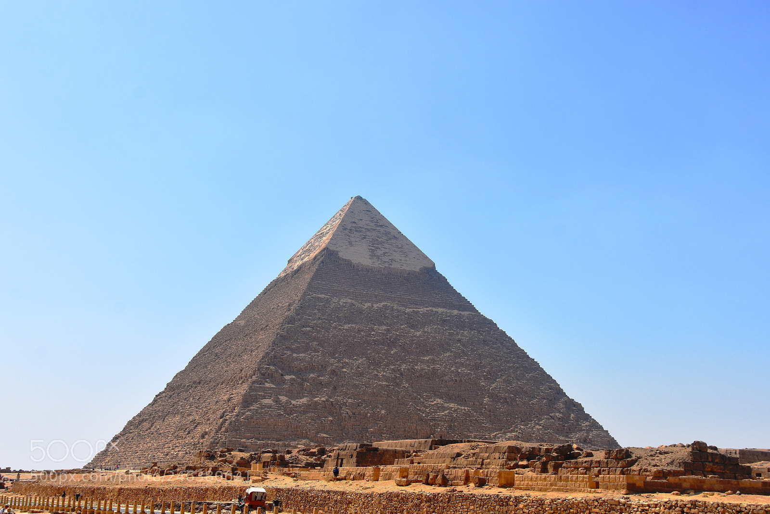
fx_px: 1091
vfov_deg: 26.5
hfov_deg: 38.9
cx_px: 385
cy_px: 257
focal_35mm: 51
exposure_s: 1/500
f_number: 8
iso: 100
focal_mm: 34
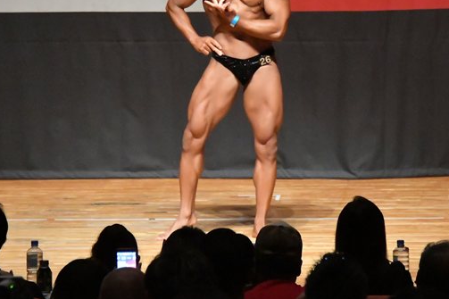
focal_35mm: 370
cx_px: 237
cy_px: 82
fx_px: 4613
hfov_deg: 5.6
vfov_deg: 3.7
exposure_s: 1/400
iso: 16000
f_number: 5.6
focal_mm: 160
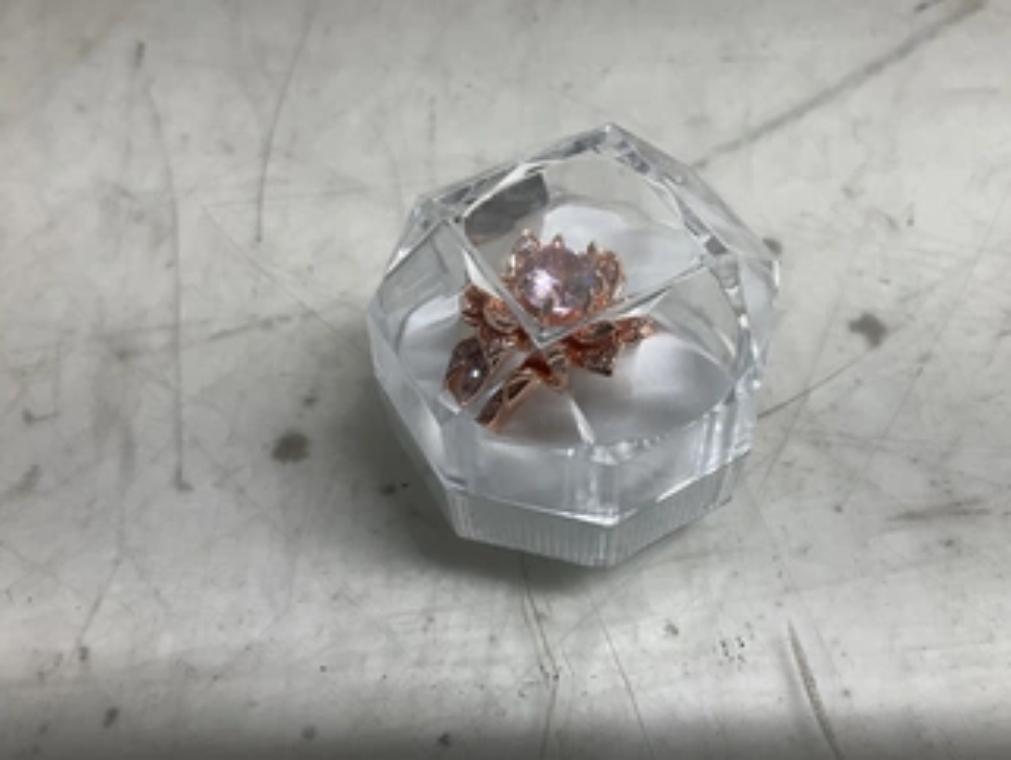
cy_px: 371
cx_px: 562
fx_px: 1052
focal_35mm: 36
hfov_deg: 51.2
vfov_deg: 39.7
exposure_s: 1/120
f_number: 1.8
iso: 50
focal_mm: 3
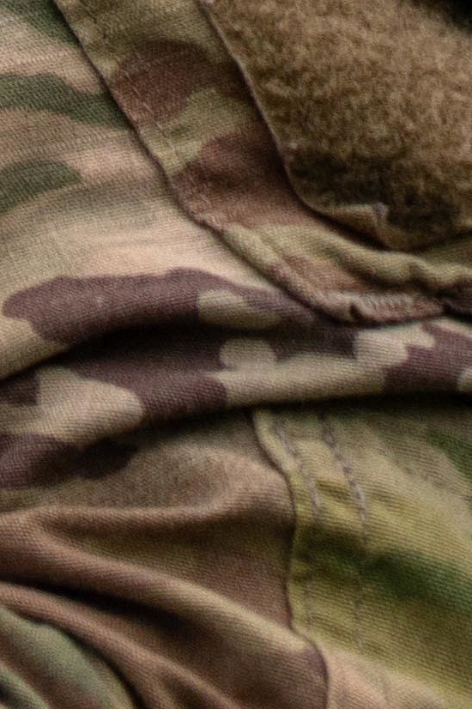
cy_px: -831
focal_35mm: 430
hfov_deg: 2.9
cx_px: -2436
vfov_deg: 4.7
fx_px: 8463
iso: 250
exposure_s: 1/8000
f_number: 2.8
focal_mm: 45
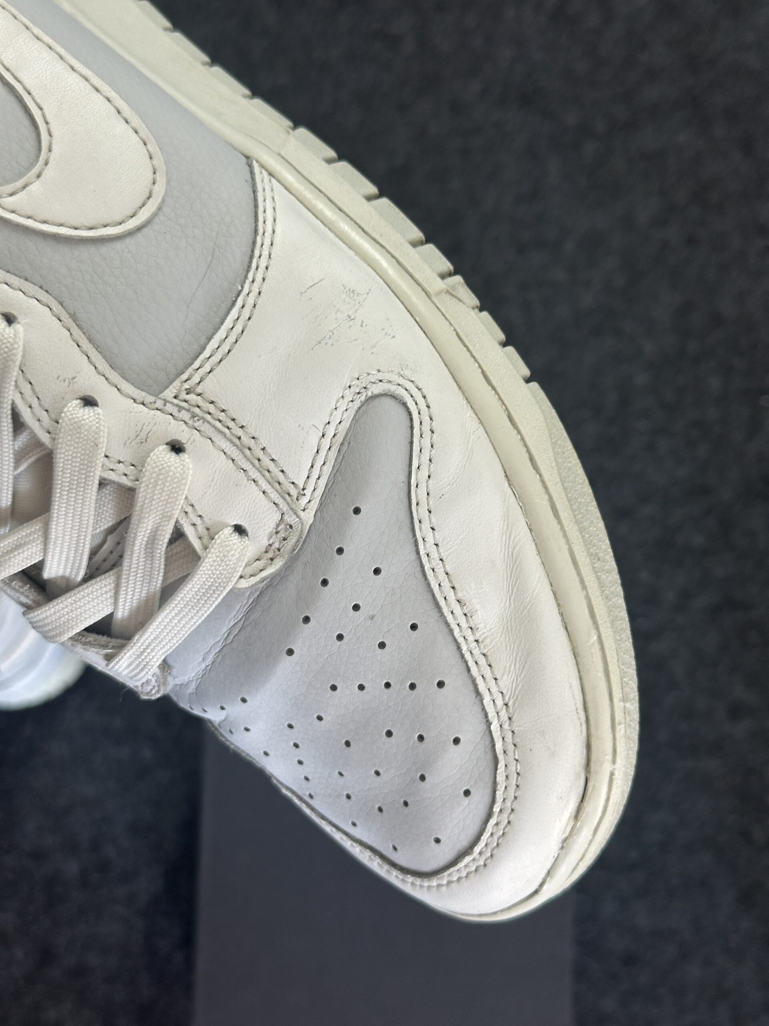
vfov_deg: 39.7
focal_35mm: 48
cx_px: 384
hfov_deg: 30.3
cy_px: 513
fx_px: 1422
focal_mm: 6.86
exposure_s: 1/50
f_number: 1.78
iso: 64
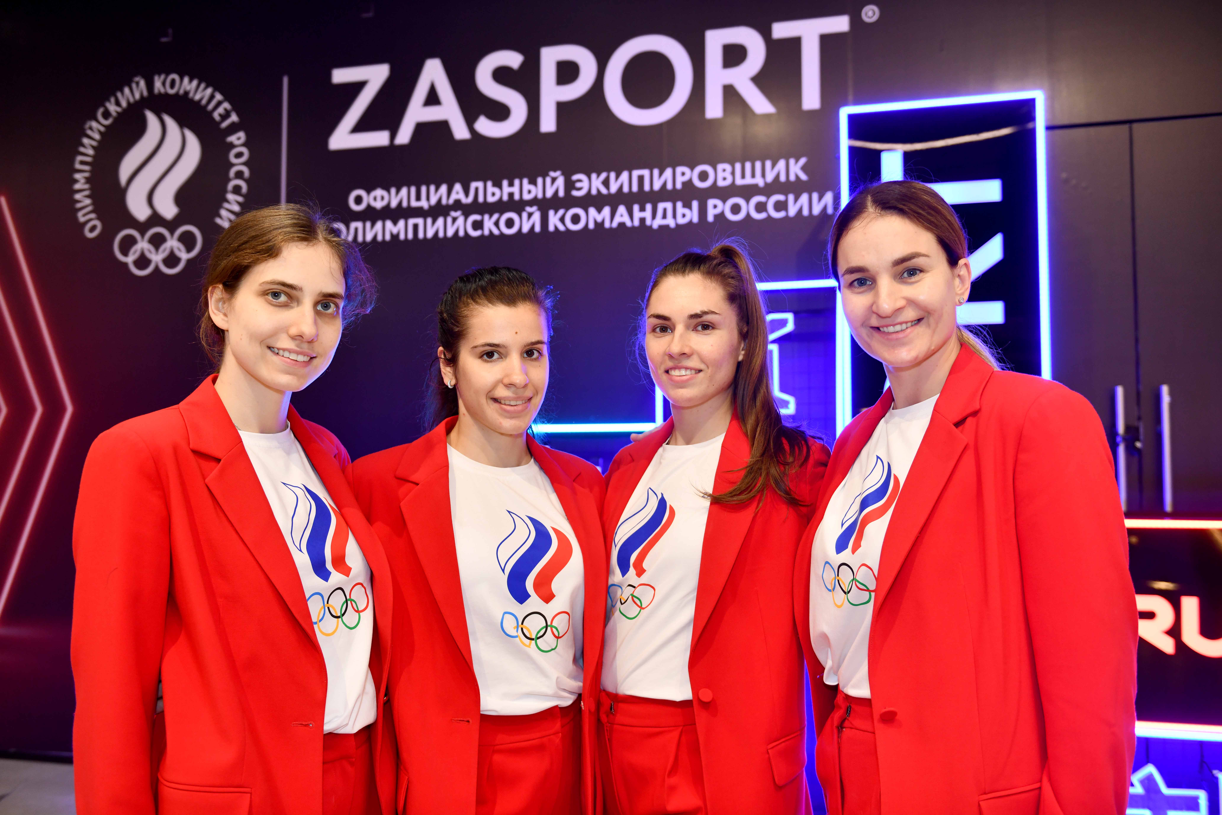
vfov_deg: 41.1
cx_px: 611
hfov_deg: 58.7
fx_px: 1086
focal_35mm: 32
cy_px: 408
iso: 800
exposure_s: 1/160
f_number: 3.5
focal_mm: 32
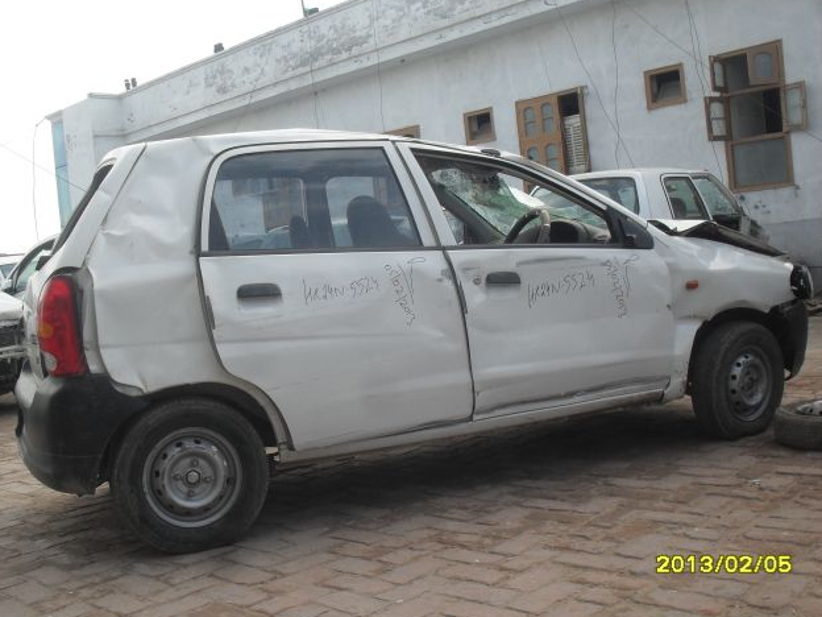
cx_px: 403
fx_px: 926
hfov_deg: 47.9
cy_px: 308
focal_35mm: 39
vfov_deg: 36.8
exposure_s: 1/90
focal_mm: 6.3
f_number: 8.3
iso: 80
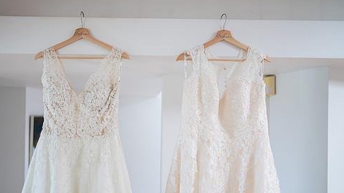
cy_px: 117
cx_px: 141
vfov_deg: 38.7
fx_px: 274
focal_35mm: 30
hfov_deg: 63.8
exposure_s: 1/320
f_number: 1.8
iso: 500
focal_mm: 24
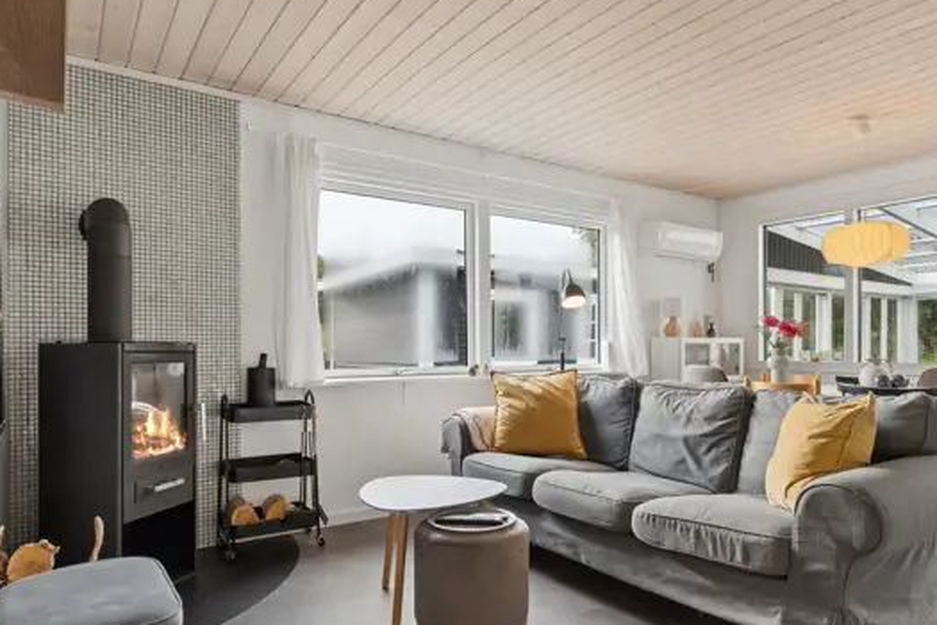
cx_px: 516
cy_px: 332
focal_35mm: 25
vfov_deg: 51.5
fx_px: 647
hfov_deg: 71.6
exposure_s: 1/15
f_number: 6.3
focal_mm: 14.5
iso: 100
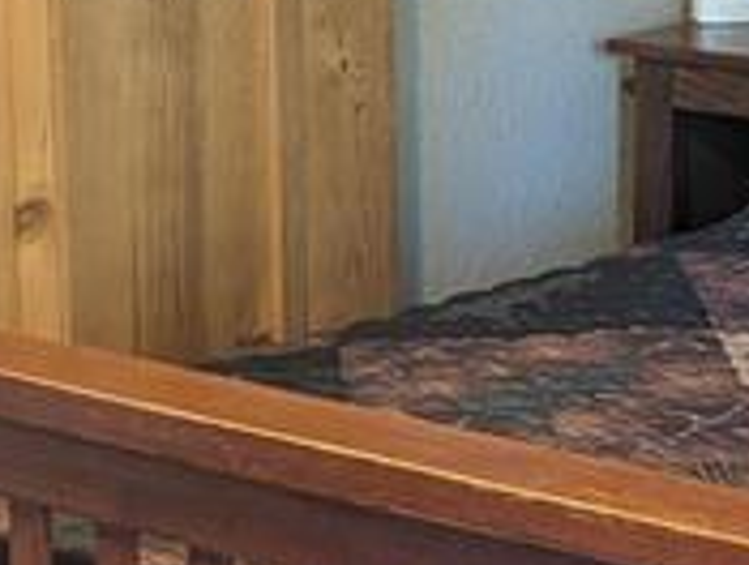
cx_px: 929
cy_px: 4
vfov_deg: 10.5
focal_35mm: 140
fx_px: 3035
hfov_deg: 13.6
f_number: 1.68
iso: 596
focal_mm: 6.9
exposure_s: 1/30
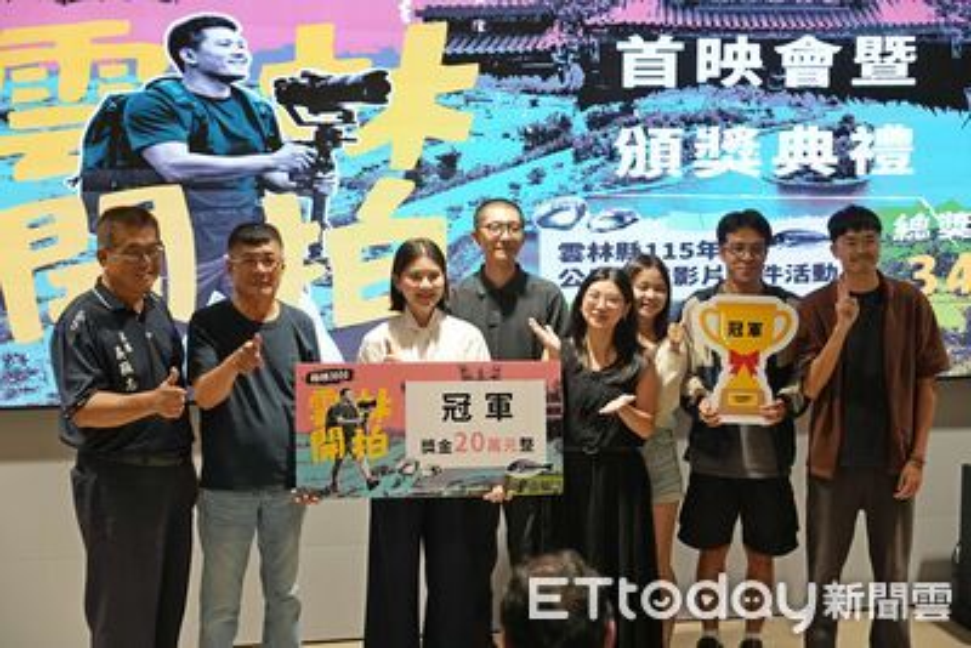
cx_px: 486
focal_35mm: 65
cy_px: 324
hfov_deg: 30.9
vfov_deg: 20.9
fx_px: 1754
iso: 3200
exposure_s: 1/320
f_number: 4
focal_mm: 65
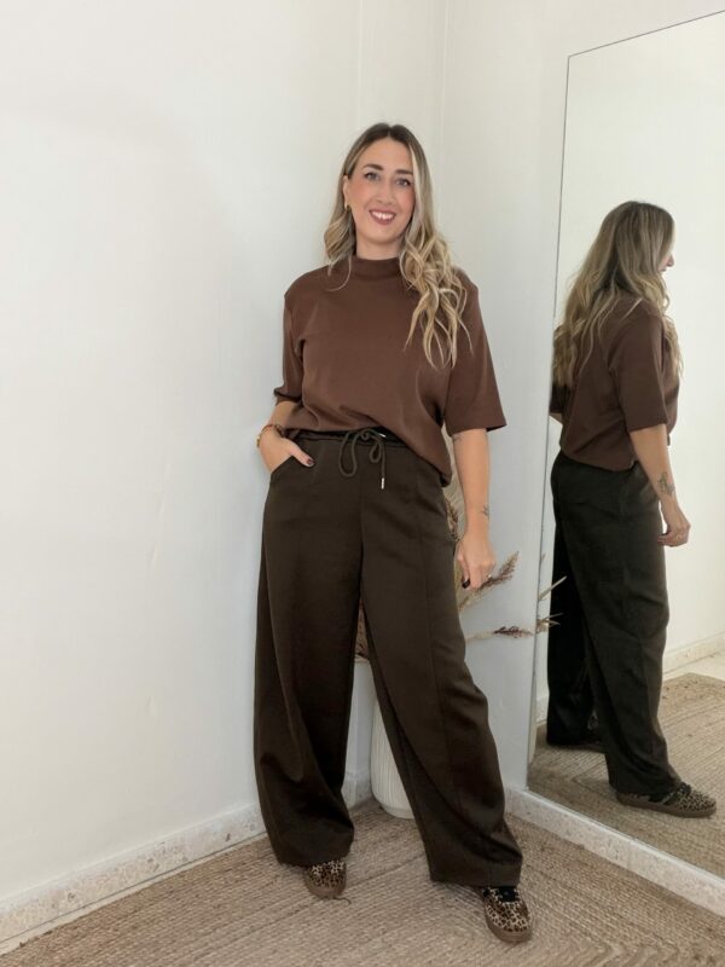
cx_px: 362
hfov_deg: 46.8
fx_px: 838
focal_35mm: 30
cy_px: 484
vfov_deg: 60.0
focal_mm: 2.71
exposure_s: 1/60
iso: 100
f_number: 1.9
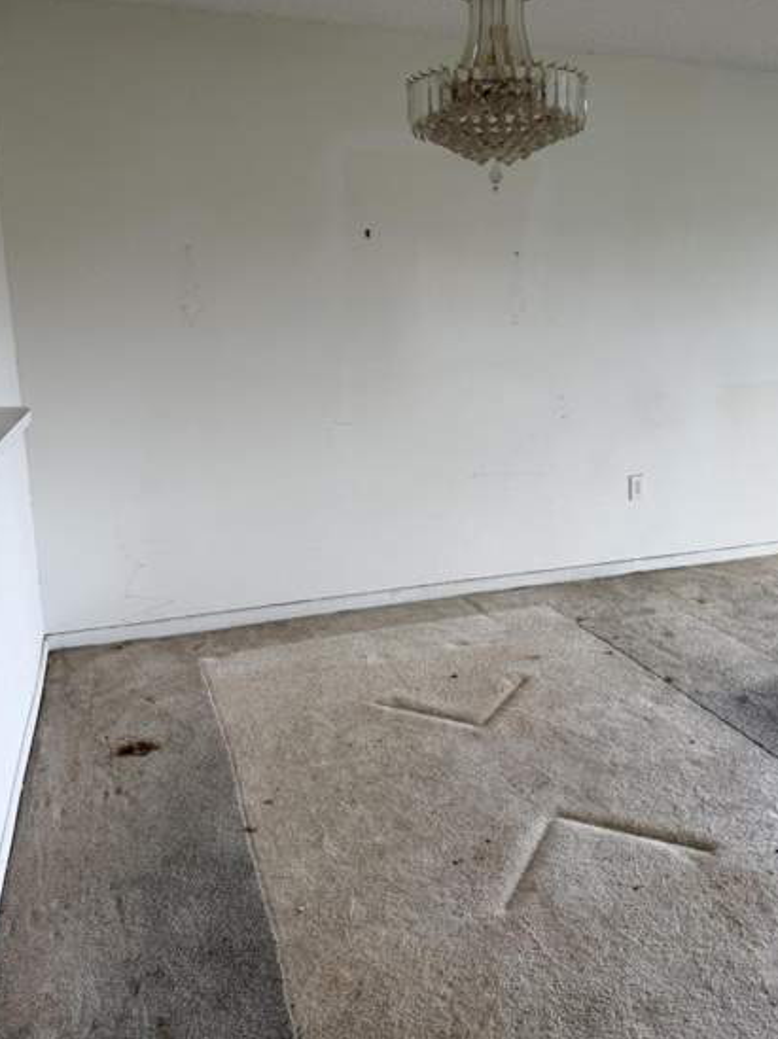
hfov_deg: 49.5
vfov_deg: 63.4
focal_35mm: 28
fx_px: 840
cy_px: 479
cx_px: 443
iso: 125
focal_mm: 6.76
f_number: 1.78
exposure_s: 1/120
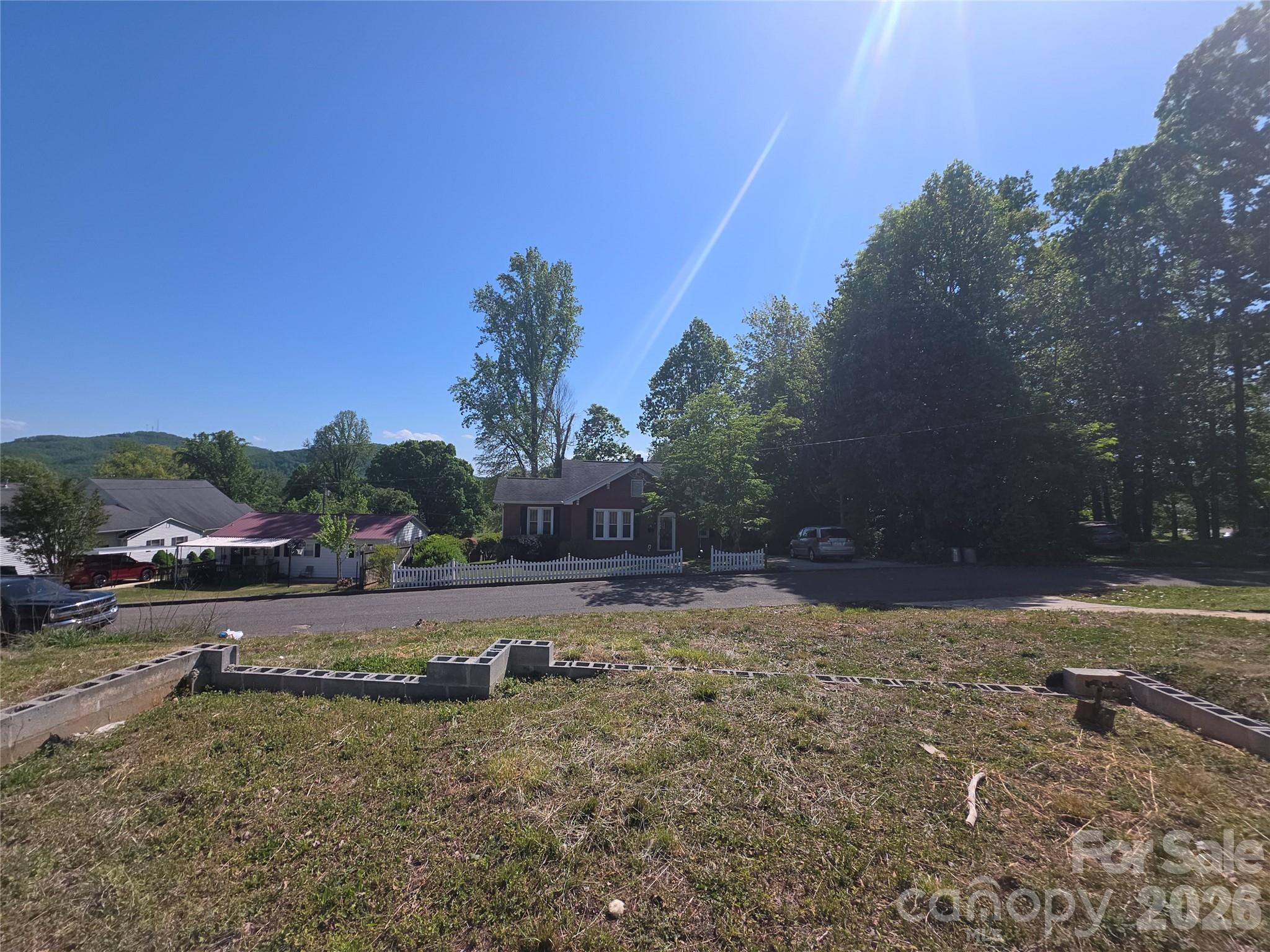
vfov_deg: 89.9
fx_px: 477
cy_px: 476
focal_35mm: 13
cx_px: 635
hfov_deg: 106.2
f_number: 1.9
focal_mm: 2.2
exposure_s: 1/1497
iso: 20
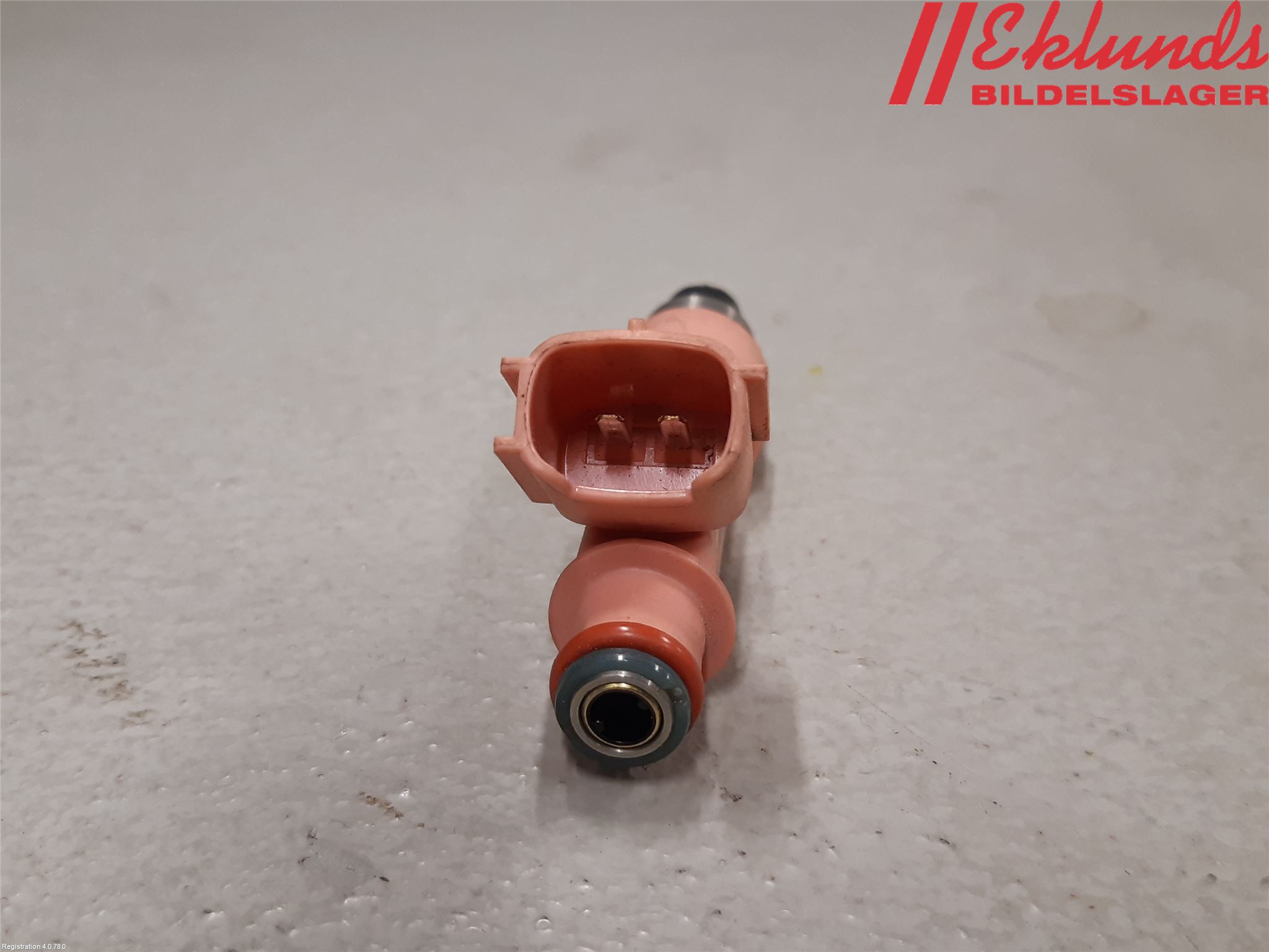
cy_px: 476
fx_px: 953
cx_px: 634
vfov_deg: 53.1
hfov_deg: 67.3
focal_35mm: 26
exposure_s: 1/50
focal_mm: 3.93
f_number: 1.7
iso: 100
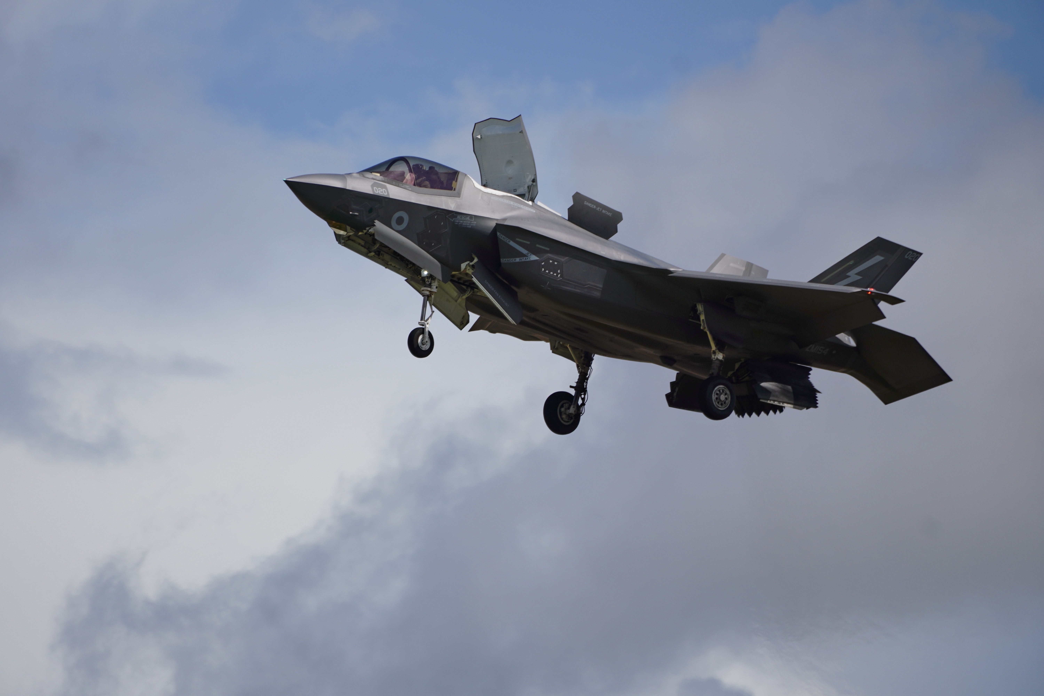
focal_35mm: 525
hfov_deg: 3.9
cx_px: 522
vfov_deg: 2.6
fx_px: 15224
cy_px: 348
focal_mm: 350
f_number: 6.3
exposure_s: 1/1000
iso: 100
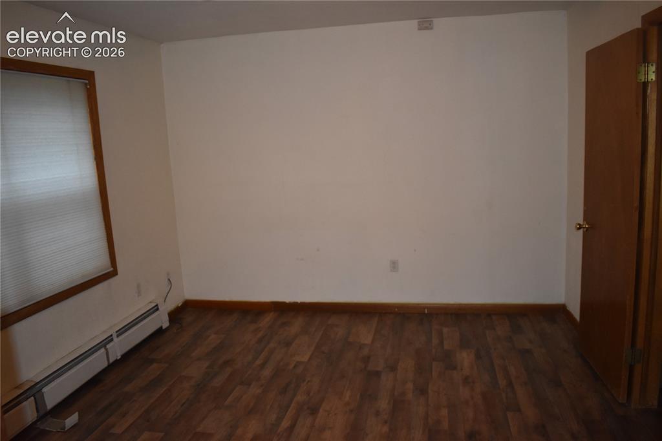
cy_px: 220
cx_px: 331
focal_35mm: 27
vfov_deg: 47.9
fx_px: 496
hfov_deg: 67.4
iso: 1400
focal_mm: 18
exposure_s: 1/200
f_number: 3.5
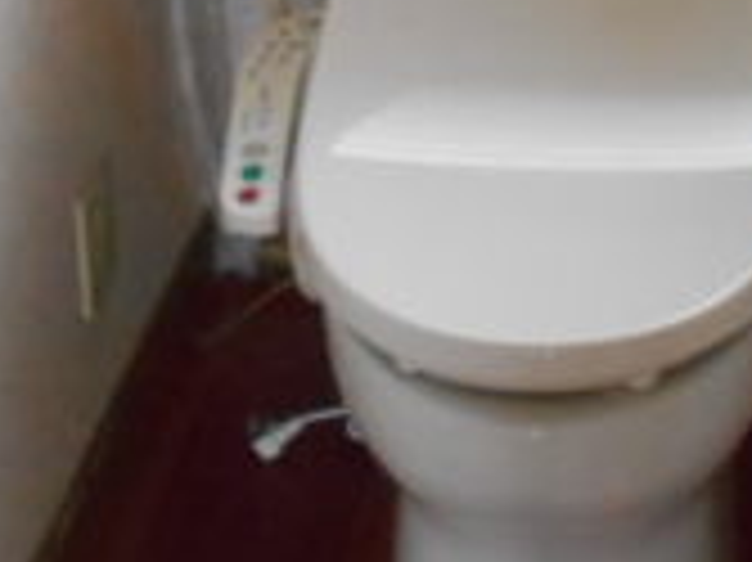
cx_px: 473
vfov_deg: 14.6
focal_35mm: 99
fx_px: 2149
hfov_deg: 19.8
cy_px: -43
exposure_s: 1/100
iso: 800
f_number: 3.4
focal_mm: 5.1
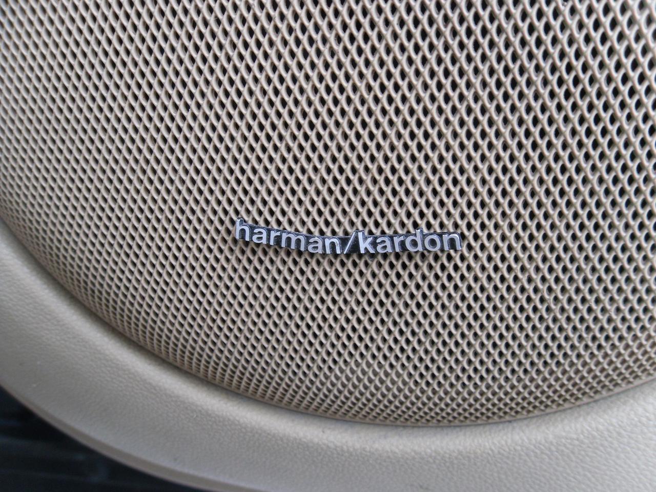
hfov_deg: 52.6
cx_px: 328
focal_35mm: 35
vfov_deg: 40.7
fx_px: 663
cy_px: 246
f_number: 3.5
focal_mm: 6.3
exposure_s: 1/86
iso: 100
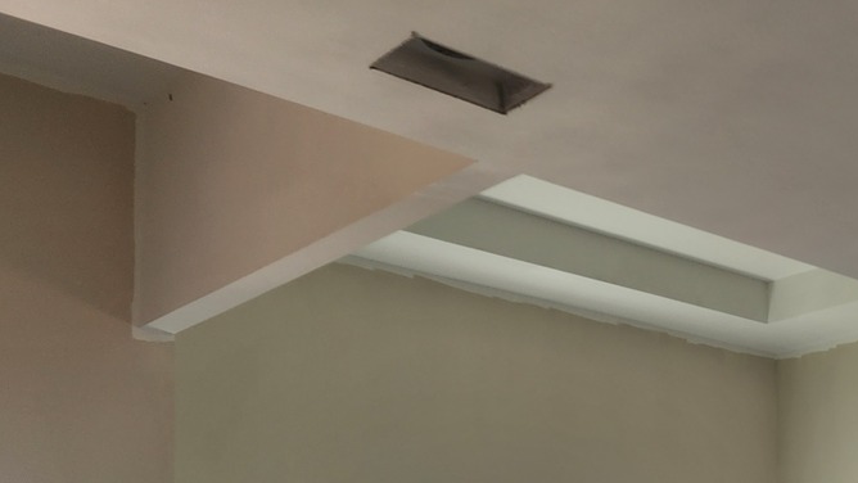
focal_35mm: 54
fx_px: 1229
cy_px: 622
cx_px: 904
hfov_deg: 34.2
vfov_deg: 20.4
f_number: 1.8
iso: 32
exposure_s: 1/180
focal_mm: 6.4
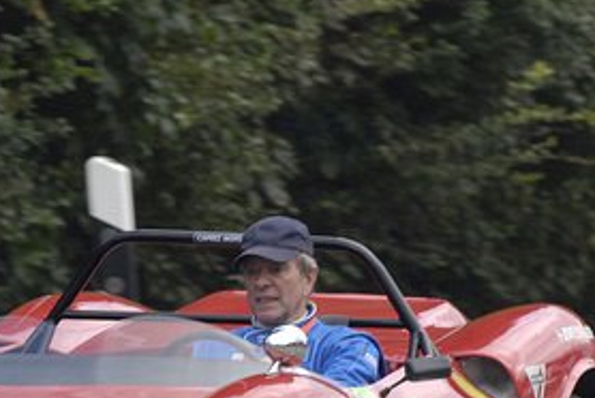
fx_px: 11052
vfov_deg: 2.1
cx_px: 171
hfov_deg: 3.1
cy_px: 429
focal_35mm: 668
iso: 400
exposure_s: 1/160
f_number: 8
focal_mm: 200
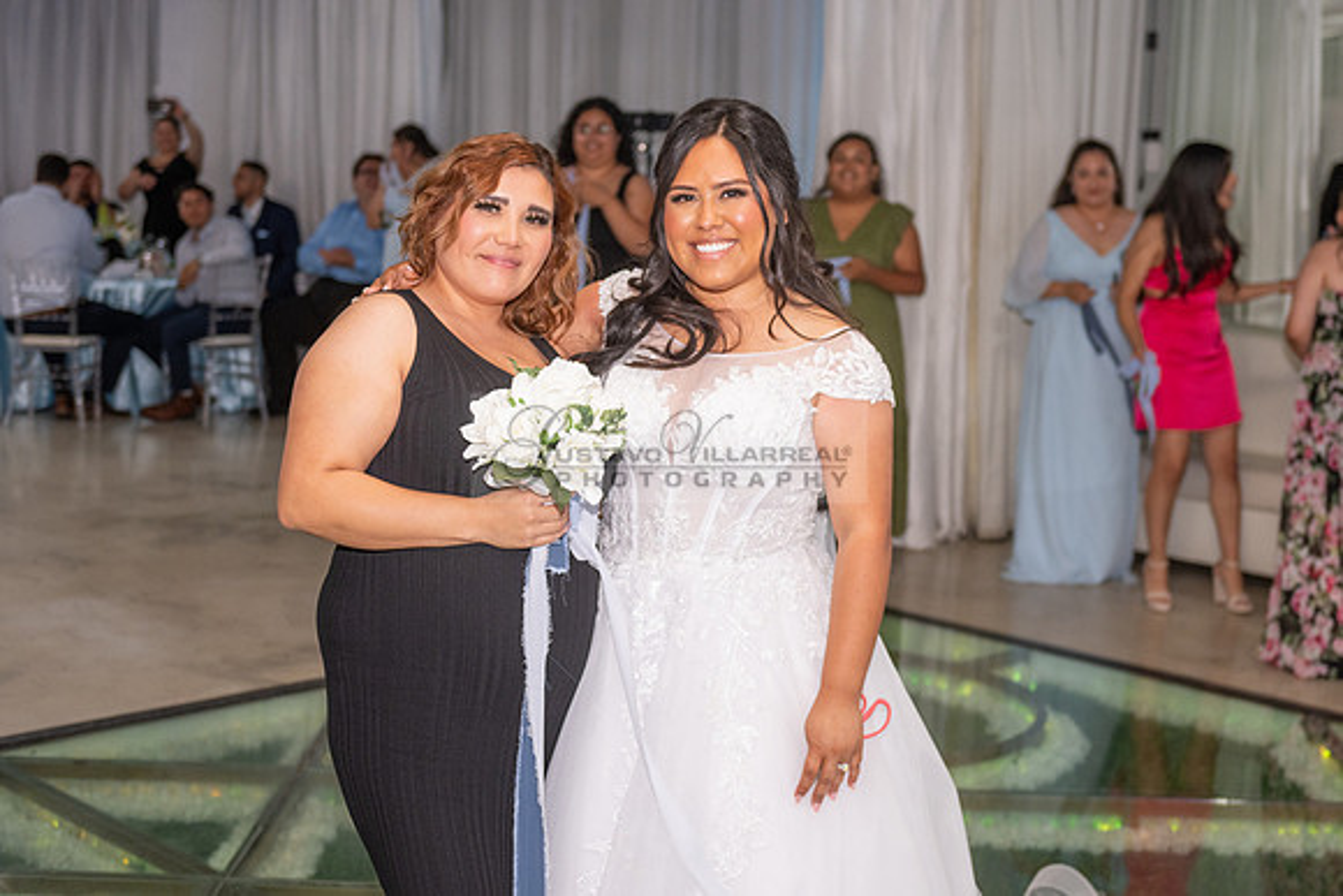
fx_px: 2039
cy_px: 387
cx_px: 702
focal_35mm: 55
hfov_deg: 36.4
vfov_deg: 24.8
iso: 1000
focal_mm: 42
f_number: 3.2
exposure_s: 1/160
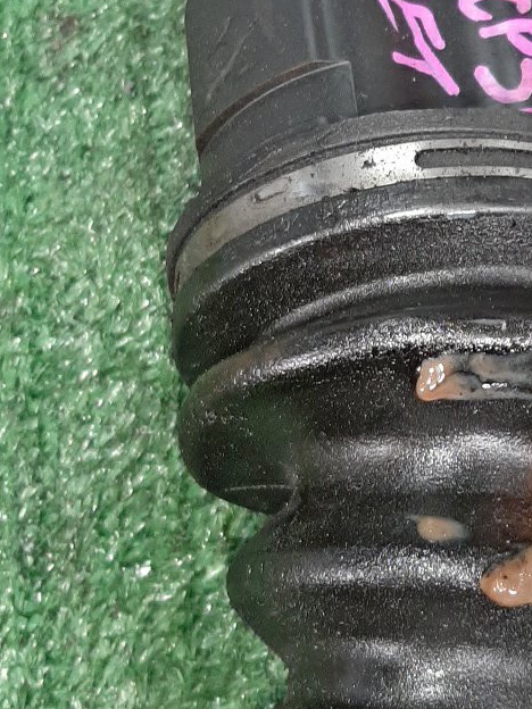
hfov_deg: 24.0
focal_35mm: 60
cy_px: 298
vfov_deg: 32.1
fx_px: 1229
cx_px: 442
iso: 167
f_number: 1.7
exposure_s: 1/50
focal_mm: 3.93
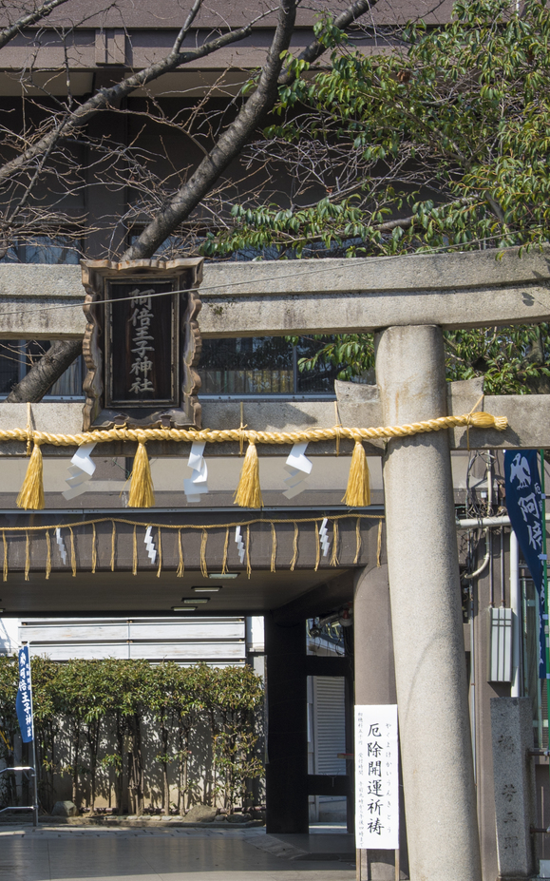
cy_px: 493
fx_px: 2639
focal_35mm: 110
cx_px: 53
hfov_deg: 11.8
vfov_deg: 18.9
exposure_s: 1/200
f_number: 8
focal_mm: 50
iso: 100
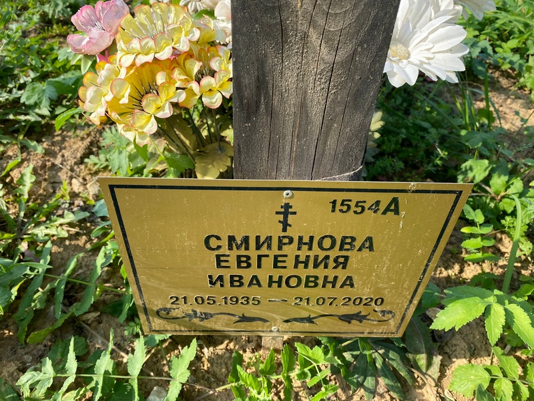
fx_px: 401
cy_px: 200
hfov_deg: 67.3
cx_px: 267
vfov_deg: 53.1
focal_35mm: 26
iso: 32
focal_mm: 4.25
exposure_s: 1/793
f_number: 1.8
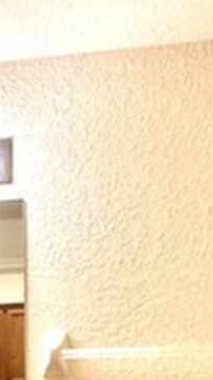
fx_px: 714
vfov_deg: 25.0
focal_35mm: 71
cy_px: 518
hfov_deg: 16.2
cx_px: -49
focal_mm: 2.22
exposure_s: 1/120
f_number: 2.2
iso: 200
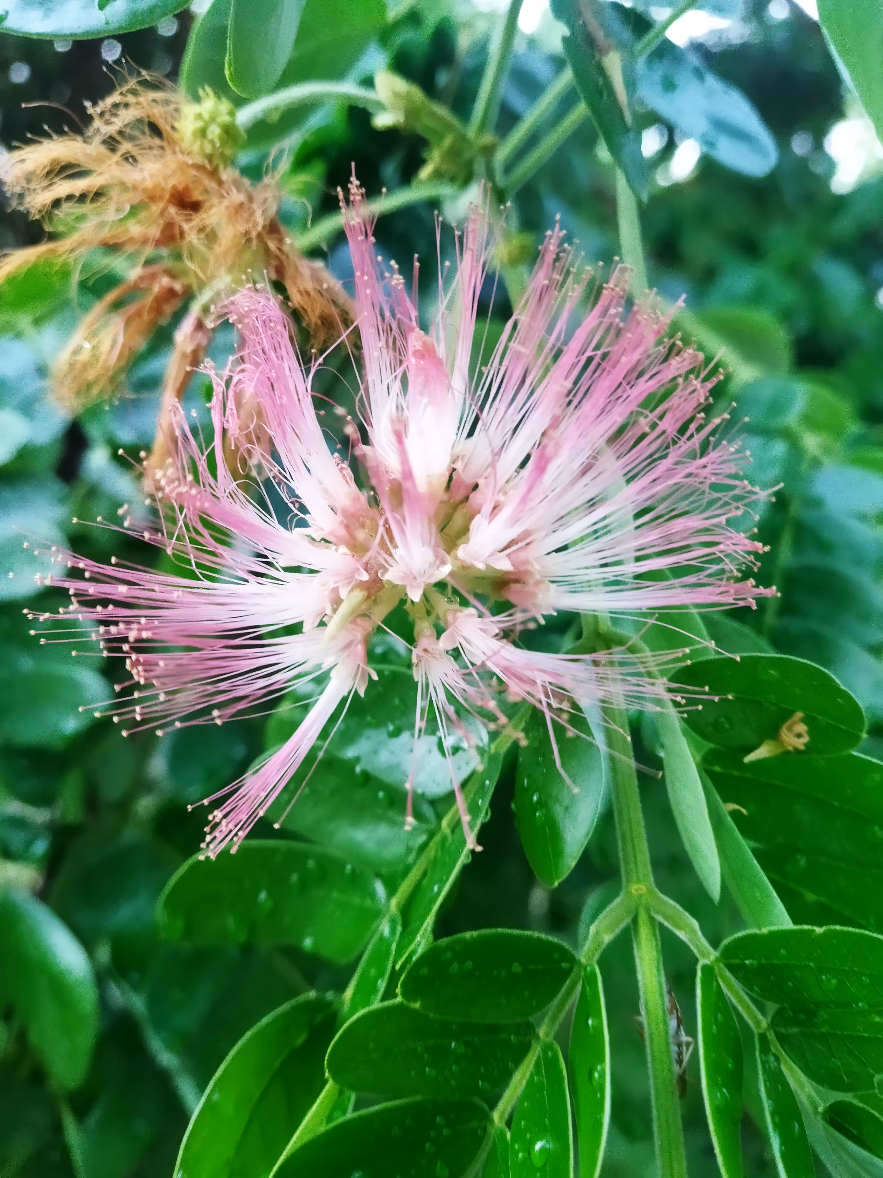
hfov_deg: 51.4
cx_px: 442
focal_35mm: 27
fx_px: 918
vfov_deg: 65.3
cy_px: 589
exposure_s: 1/100
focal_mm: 4.71
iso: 322
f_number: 1.79
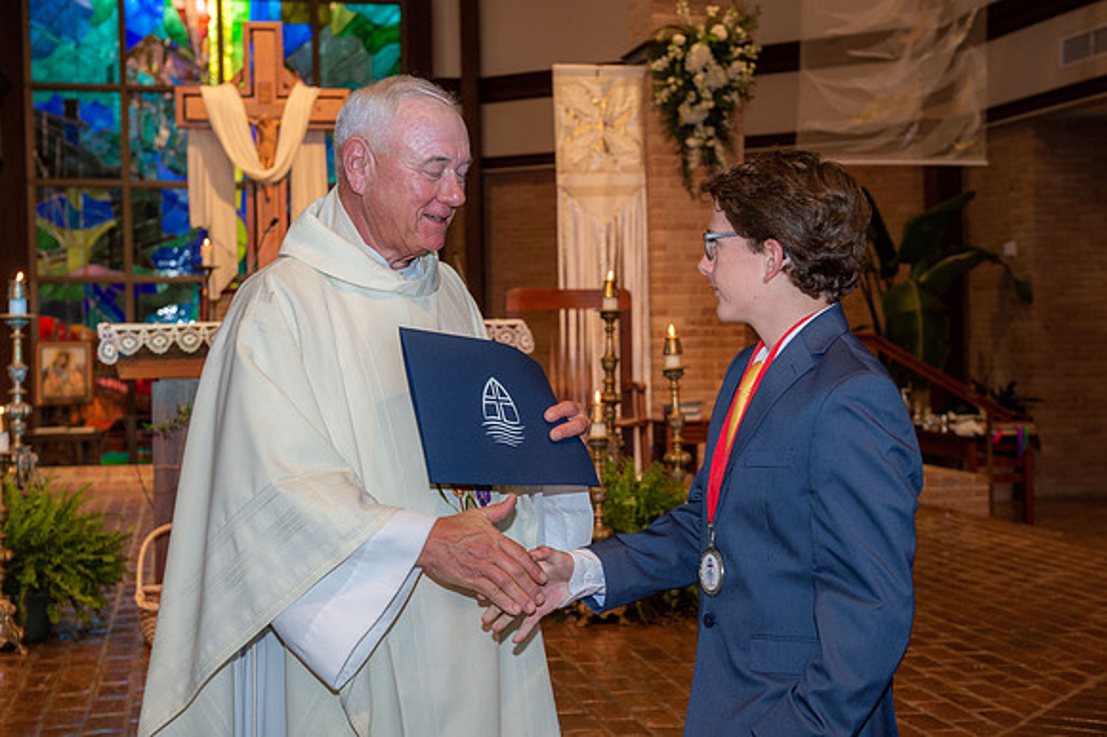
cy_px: 368
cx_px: 554
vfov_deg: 23.4
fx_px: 1782
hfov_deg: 34.5
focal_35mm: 58
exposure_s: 1/125
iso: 1600
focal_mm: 58
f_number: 5.6
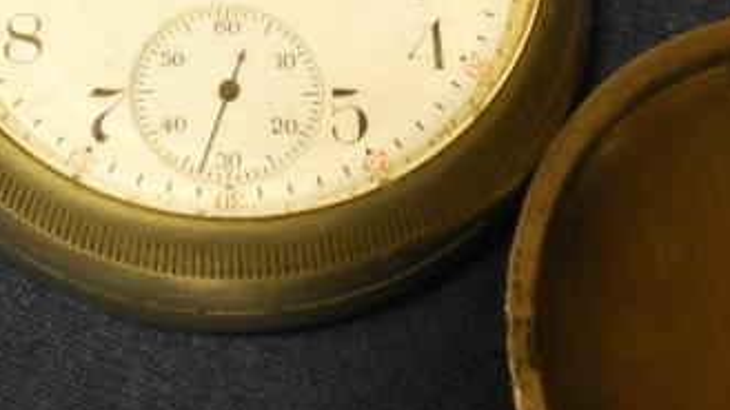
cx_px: 211
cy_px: -111
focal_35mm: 89
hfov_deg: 23.7
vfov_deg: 13.2
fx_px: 1723
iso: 200
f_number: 3.5
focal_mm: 7.4
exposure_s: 1/2
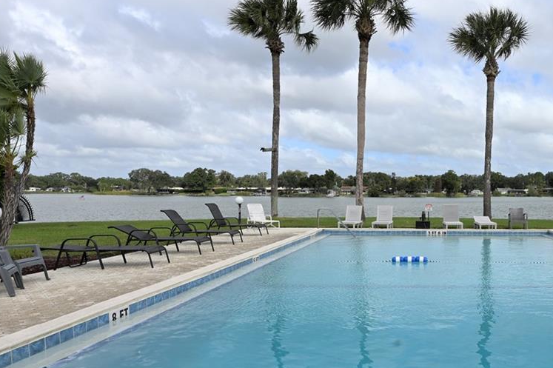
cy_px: 208
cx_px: 416
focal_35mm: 30
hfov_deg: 58.7
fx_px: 461
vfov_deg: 43.5
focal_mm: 14
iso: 100
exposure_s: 1/200
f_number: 13
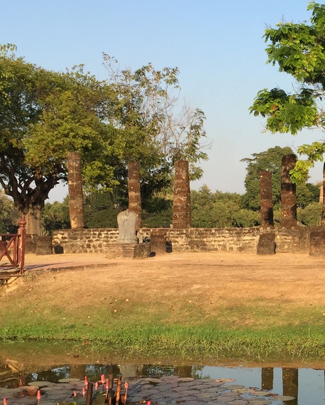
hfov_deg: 20.9
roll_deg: -0.3
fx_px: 841
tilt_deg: -0.5
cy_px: 238
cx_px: 348
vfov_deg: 27.1
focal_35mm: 70
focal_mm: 4.15
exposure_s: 1/1130
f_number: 2.2
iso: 32
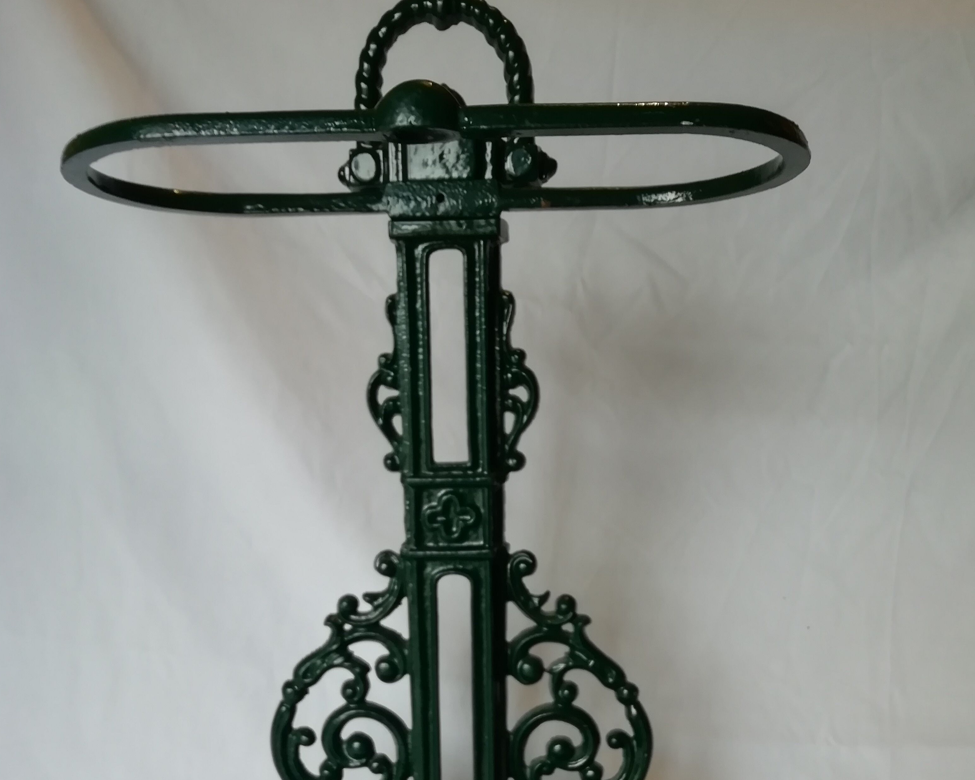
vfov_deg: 42.2
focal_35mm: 34
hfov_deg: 52.8
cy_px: 571
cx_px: 486
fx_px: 981
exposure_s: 1/33.3
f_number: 2.2
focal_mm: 3.46
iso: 64
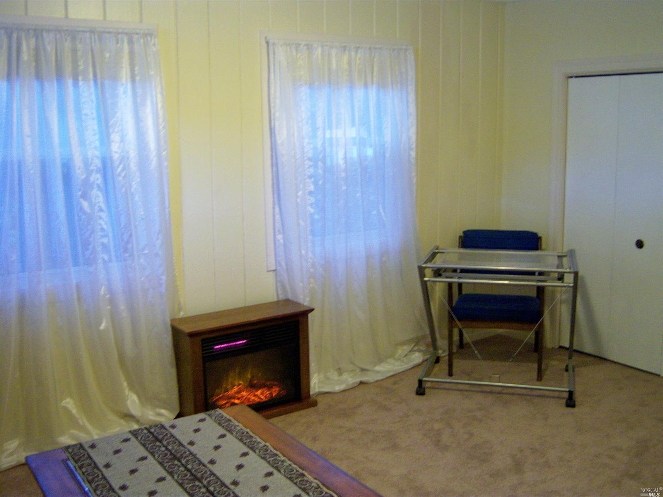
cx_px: 332
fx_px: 689
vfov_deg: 39.6
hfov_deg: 51.4
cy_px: 248
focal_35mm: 36
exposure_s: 1/8
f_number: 2.8
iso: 160
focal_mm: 7.5
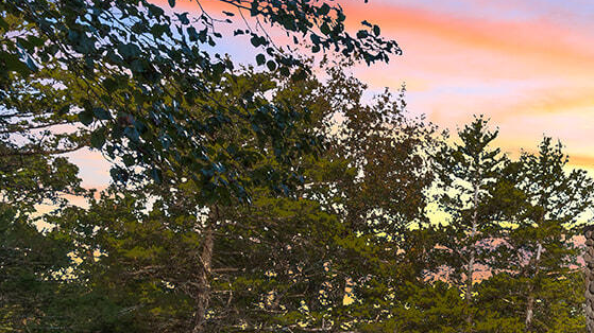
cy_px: 449
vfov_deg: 22.0
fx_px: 756
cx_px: 756
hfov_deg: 32.9
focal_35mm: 48
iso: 640
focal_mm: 16
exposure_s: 1/50
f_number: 13
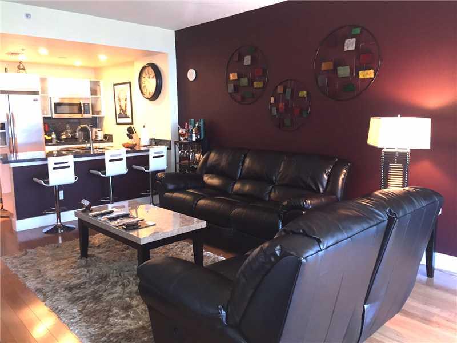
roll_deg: -0.1
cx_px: 228
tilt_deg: -9.3
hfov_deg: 61.7
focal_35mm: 29
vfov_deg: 48.2
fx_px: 383
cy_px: 172
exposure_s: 1/30
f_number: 2.2
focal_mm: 4.15
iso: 160
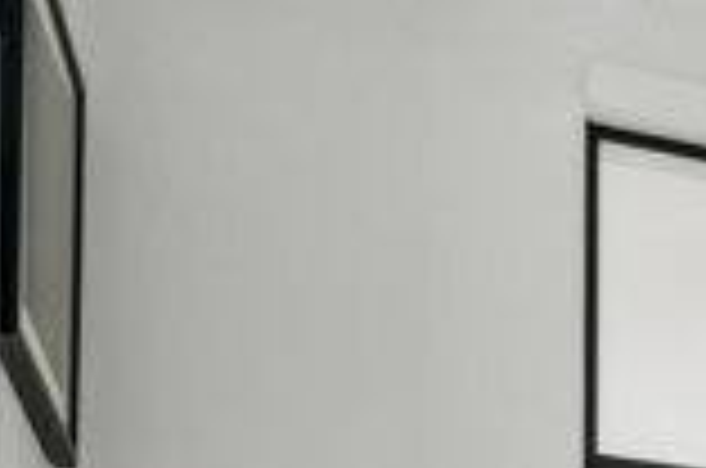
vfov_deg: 11.8
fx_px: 1801
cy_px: 1159
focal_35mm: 92
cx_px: 1142
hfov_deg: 18.8
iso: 500
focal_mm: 18
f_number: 5.6
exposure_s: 1/200
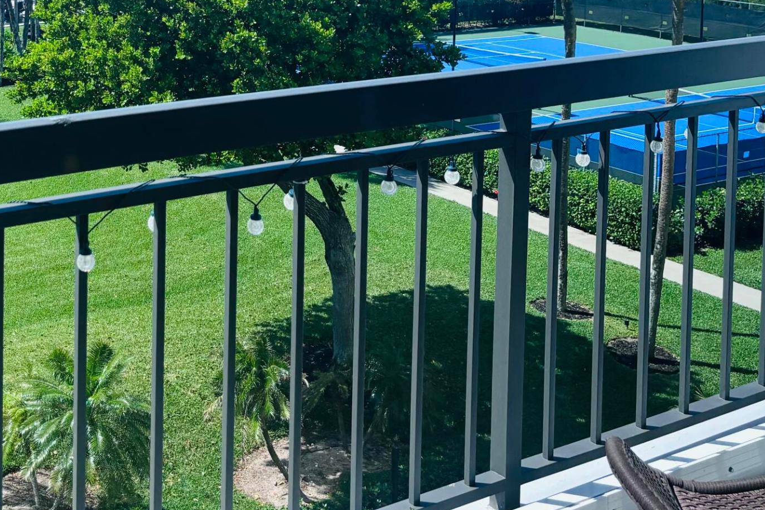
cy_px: -69
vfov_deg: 22.3
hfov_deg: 34.0
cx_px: 151
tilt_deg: -3.6
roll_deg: -1.2
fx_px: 1211
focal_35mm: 57
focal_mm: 5.96
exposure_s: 1/1543
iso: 50
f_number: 1.6
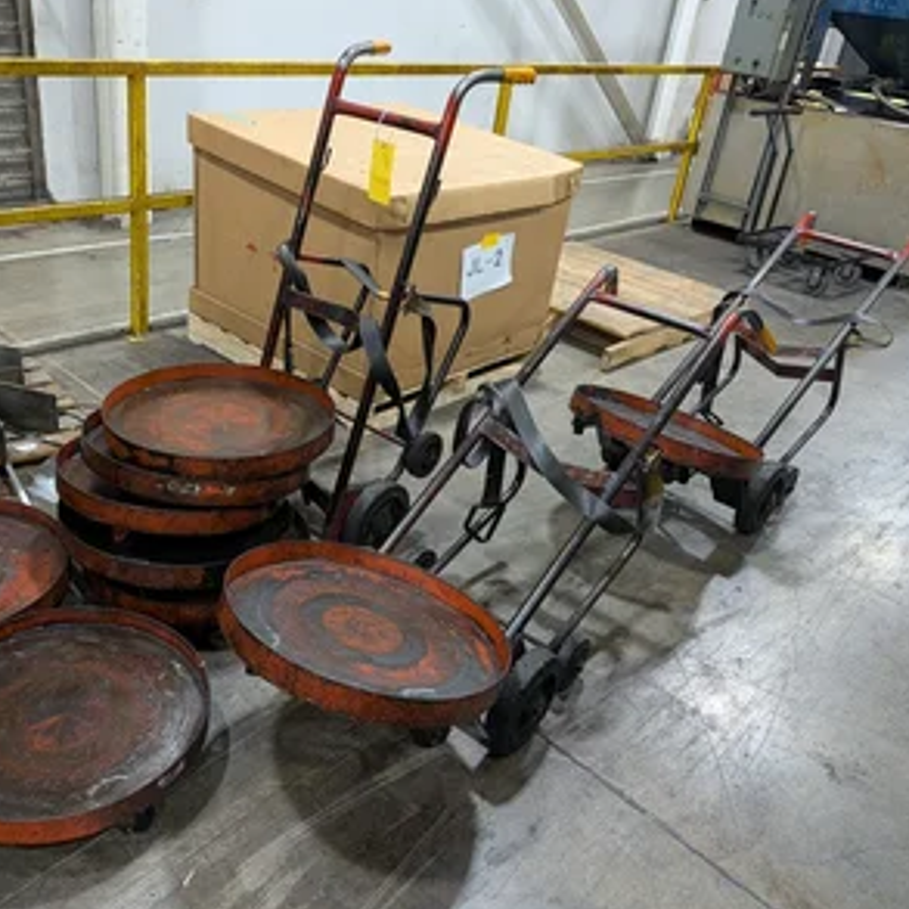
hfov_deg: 55.3
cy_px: 451
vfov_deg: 55.6
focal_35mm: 29
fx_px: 862
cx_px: 372
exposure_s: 1/136
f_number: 1.68
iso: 1466
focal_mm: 6.9
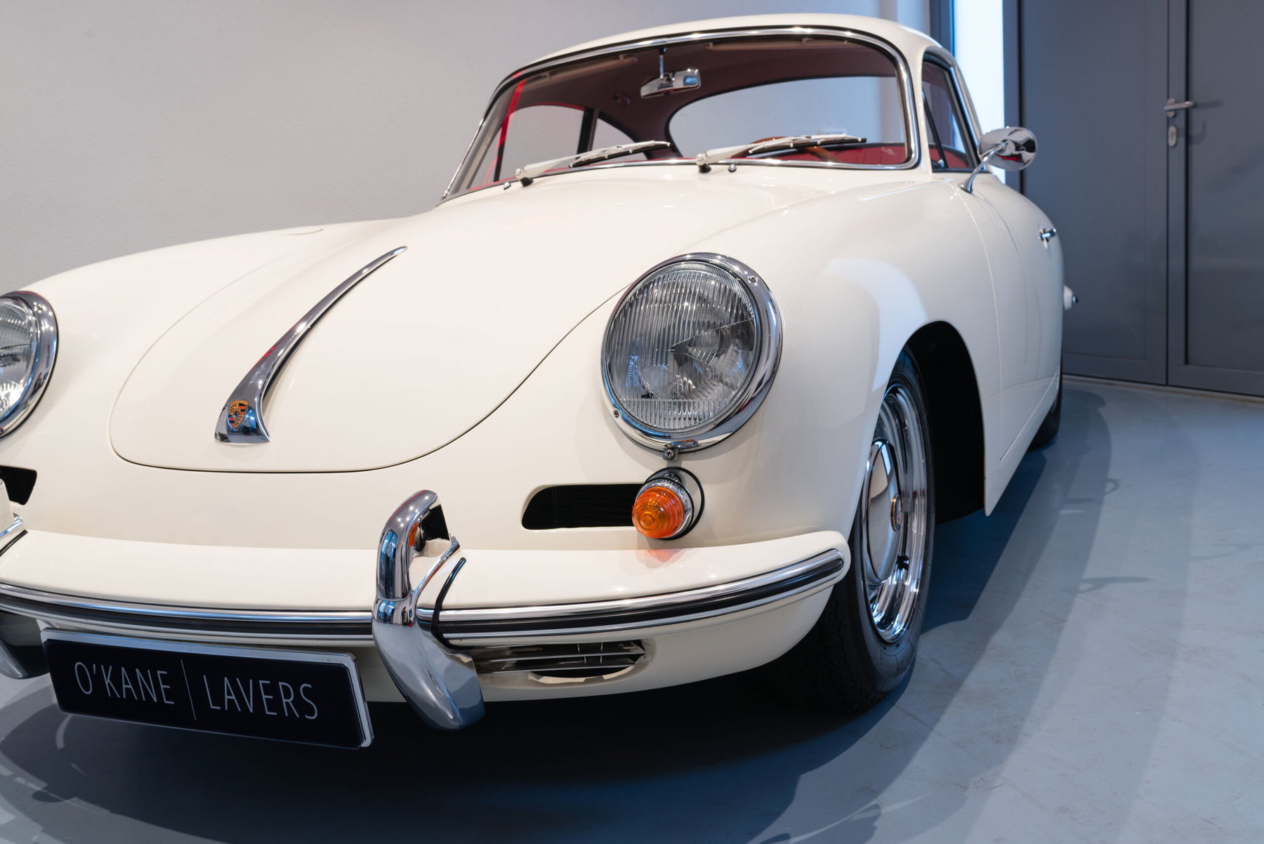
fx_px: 1229
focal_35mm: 35
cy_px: 422
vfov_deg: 37.9
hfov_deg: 54.4
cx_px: 632
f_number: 10
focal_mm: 35
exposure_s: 2
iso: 100
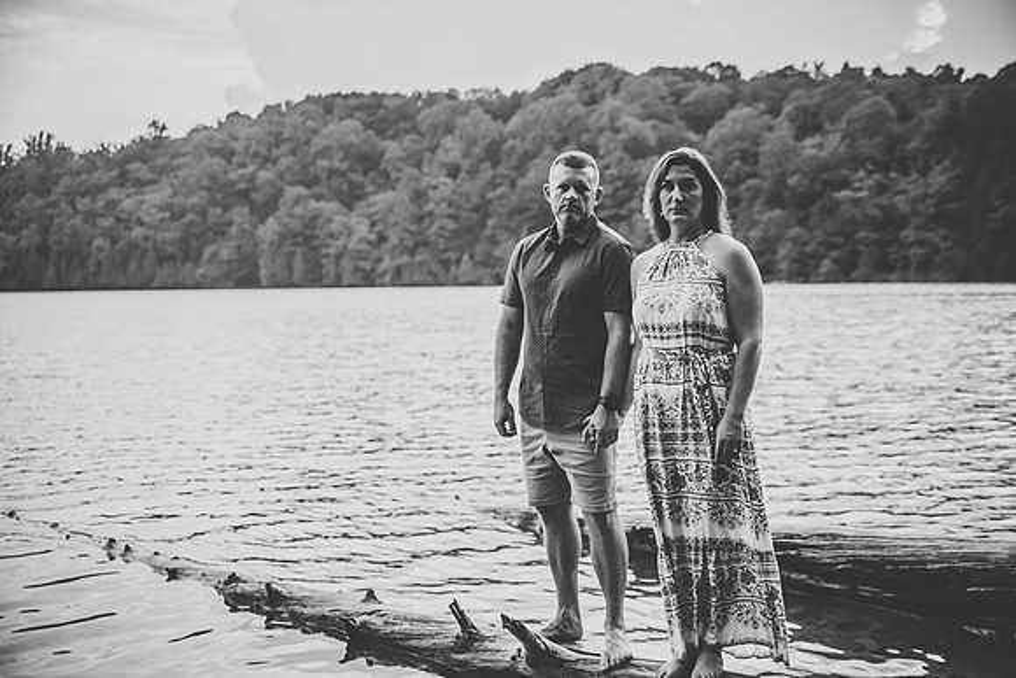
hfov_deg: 41.1
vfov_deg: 28.1
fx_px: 1355
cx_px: 508
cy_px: 339
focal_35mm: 48
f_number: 2.8
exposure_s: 1/2500
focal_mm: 48
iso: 640
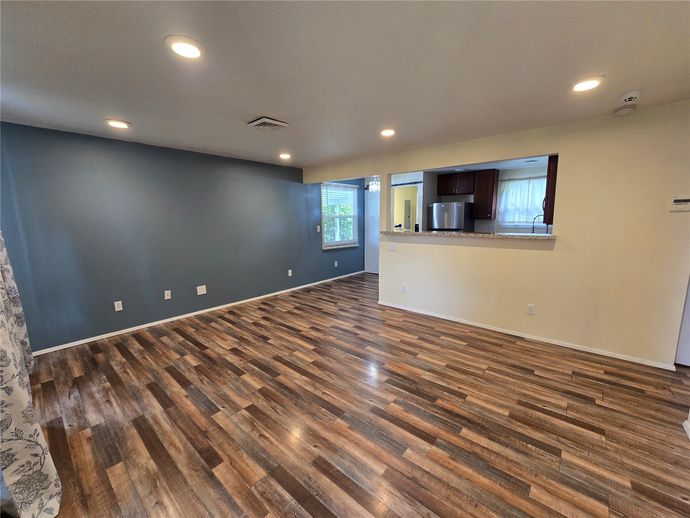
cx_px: 345
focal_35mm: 13
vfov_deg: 89.9
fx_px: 259
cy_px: 259
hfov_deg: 106.2
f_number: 2.2
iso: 320
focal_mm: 2.2
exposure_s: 1/60
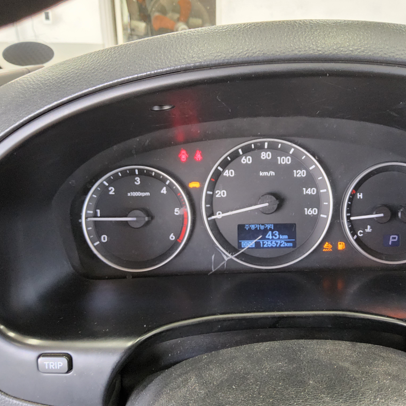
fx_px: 398
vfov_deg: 54.0
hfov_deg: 53.7
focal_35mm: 30
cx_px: 241
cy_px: 200
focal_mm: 3.08
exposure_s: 1/120
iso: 800
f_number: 2
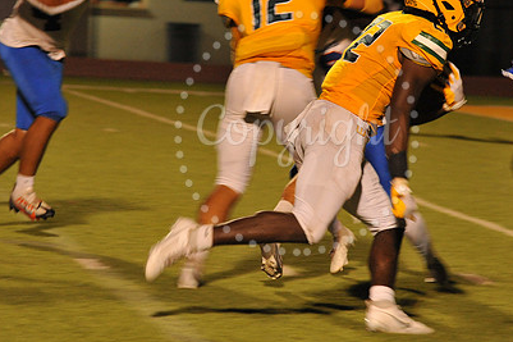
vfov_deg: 4.8
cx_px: 297
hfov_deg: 7.1
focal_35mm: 289
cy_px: 132
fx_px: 4116
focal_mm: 200
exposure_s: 1/160
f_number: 8
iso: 3200
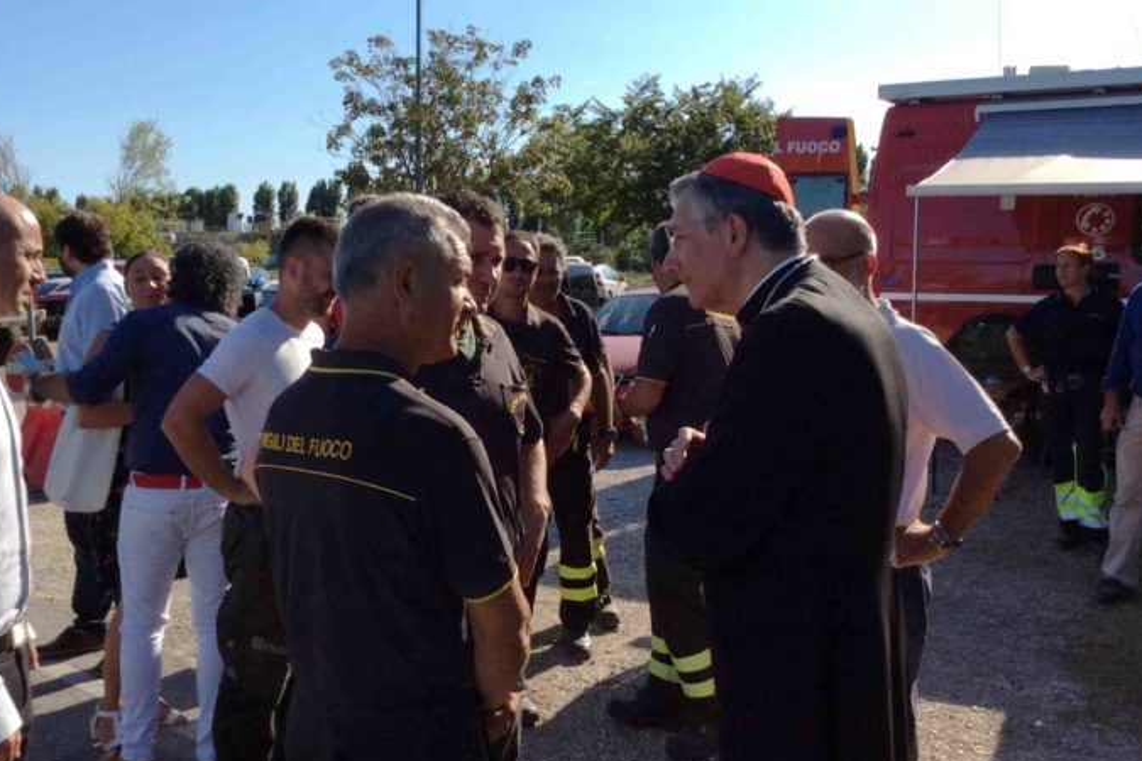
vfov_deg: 34.1
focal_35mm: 39
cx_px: 516
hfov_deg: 49.5
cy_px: 309
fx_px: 1237
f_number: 2.4
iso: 32
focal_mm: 3.3
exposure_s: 1/1466
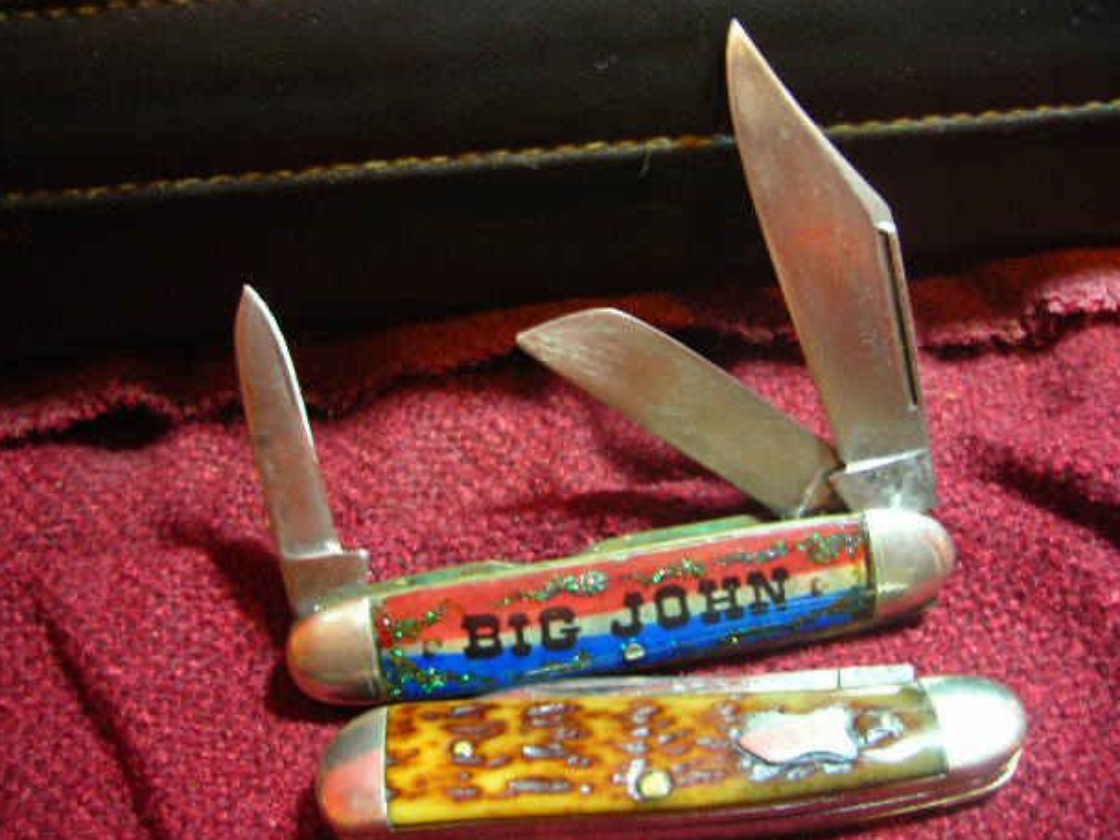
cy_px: 405
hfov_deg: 46.8
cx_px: 564
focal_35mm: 40
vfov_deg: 36.0
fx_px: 1294
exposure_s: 1/4
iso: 143
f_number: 3.2
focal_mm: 6.3
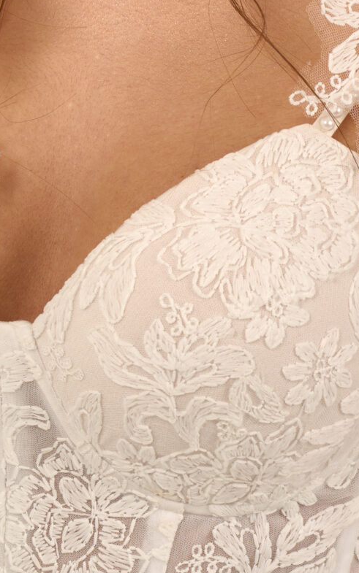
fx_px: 3379
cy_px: -52
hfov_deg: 6.1
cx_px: 143
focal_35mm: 216
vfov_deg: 9.6
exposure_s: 1/200
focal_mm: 65
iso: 100
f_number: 10
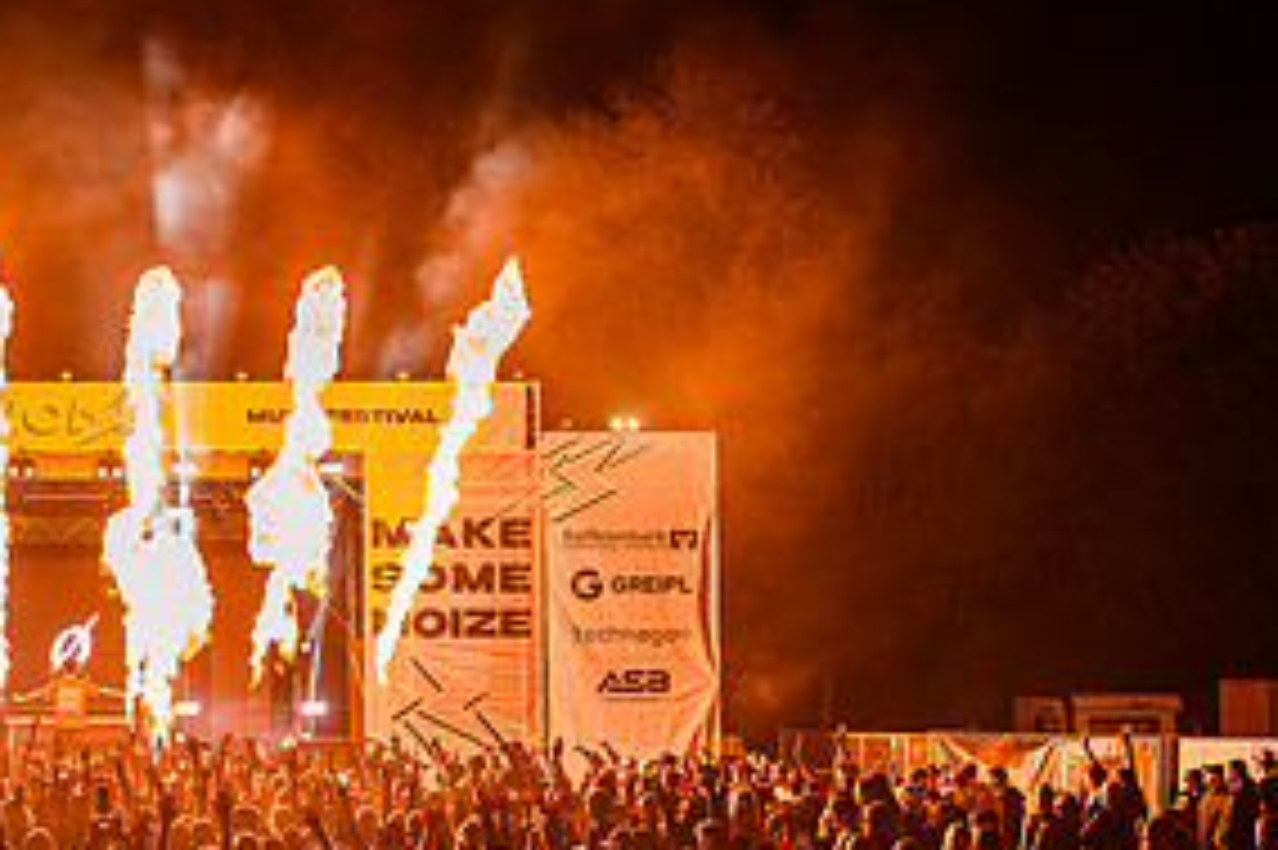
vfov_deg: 18.4
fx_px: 2625
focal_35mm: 74
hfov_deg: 26.1
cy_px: 452
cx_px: 36
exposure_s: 1/100
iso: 200
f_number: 2.8
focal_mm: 36
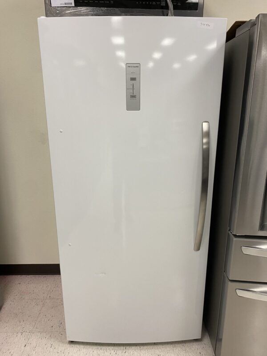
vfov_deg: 67.3
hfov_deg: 53.1
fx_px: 267
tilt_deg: -15.9
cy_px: 178
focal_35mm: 26
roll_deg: -0.8
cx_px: 134
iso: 100
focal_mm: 4.25
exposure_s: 1/67
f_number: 1.8
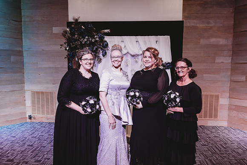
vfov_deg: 53.2
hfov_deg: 73.7
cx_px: 124
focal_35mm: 24
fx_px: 165
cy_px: 82
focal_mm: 24
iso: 400
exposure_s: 1/125
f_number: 2.2
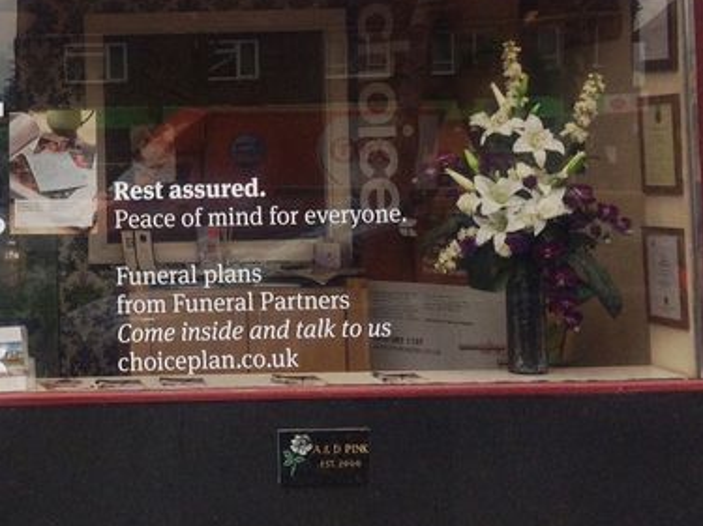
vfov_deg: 22.0
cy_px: 124
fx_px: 1340
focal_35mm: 66
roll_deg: +2.9
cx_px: -12
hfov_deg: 27.6
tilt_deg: -0.1
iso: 32
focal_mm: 4.15
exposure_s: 1/366
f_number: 2.2
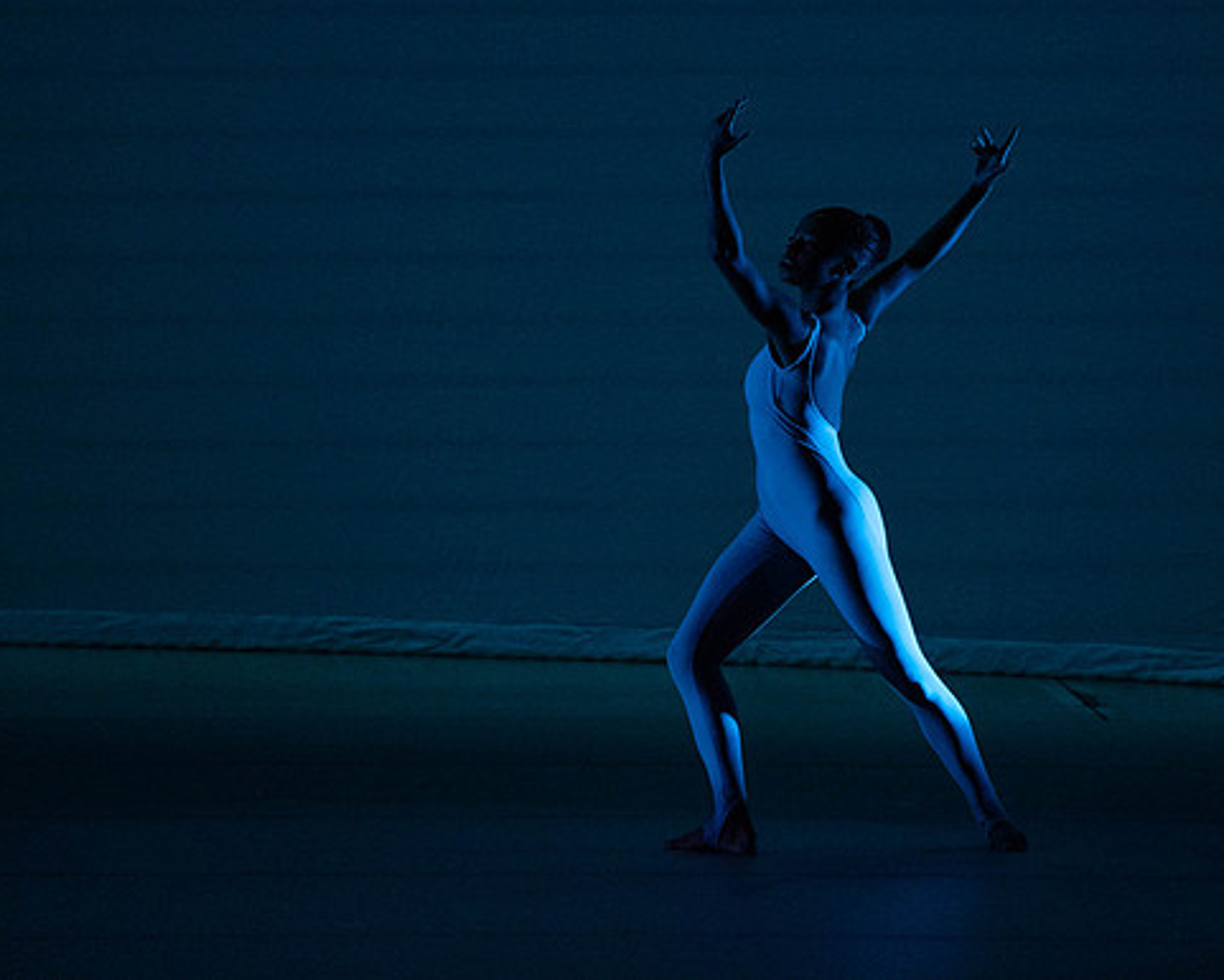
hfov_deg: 4.6
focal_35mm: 419
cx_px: 705
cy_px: 490
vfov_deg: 3.7
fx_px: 15182
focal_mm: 370
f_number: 5.6
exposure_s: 1/400
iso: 16000
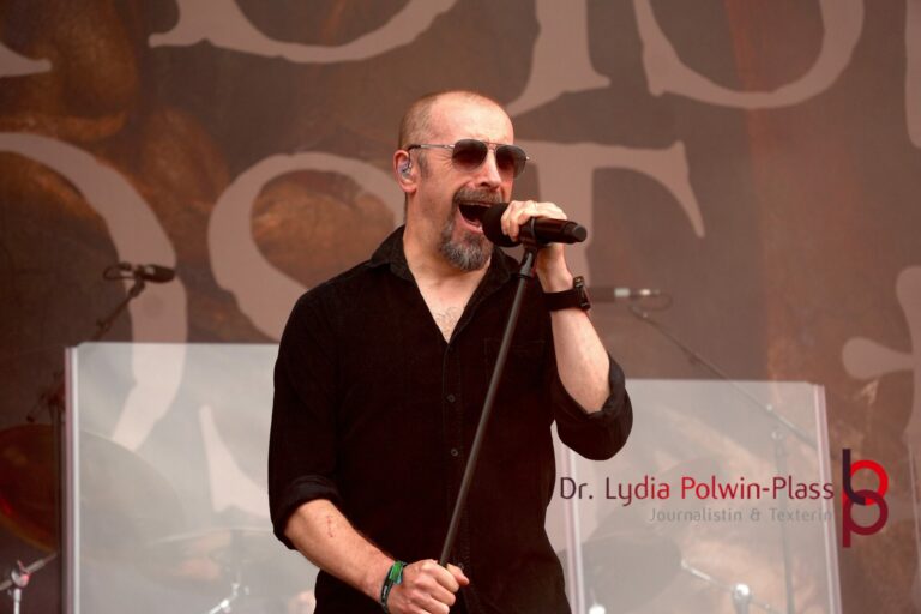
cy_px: 307
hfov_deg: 10.4
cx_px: 460
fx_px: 5065
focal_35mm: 198
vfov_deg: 6.9
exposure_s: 1/250
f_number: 5.6
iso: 400
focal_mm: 132
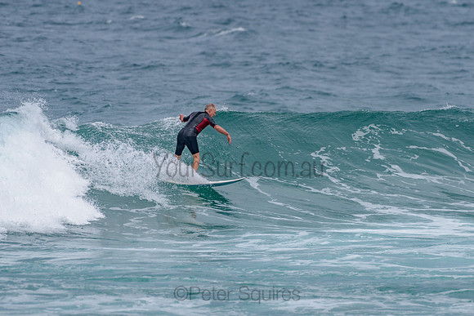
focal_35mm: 613
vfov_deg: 2.2
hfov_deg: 3.4
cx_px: 277
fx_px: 8070
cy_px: 148
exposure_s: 1/2000
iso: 110
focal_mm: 500
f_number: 5.6
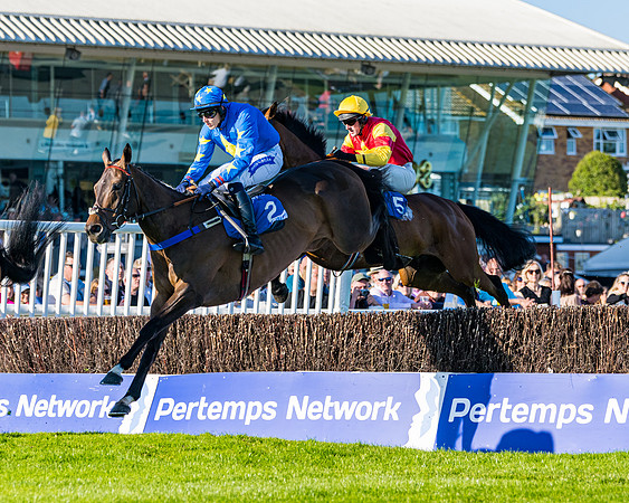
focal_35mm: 205
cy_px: 179
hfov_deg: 9.4
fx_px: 3807
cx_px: 302
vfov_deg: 7.6
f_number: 4
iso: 200
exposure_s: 1/2000
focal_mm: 125
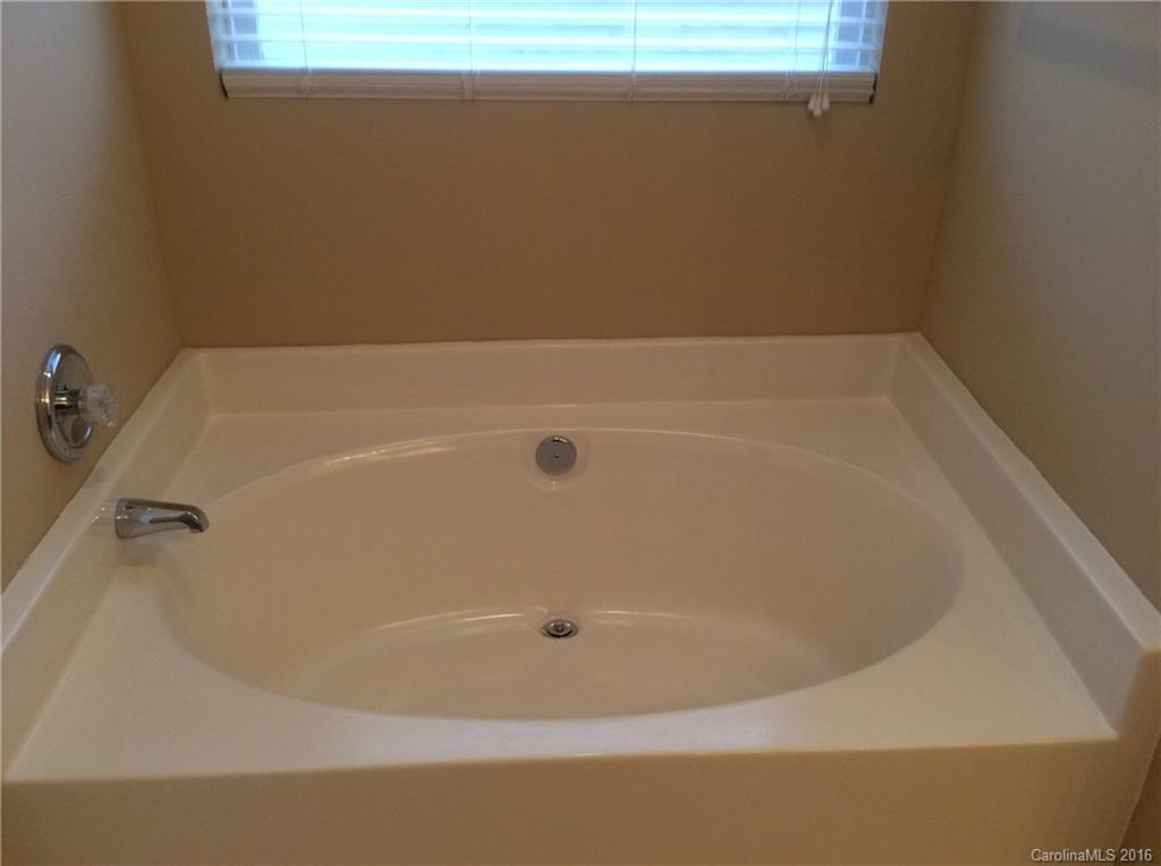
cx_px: 580
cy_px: 433
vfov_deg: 44.0
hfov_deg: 56.9
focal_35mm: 32
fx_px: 1071
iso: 80
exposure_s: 1/24
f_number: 2.4
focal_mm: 3.3
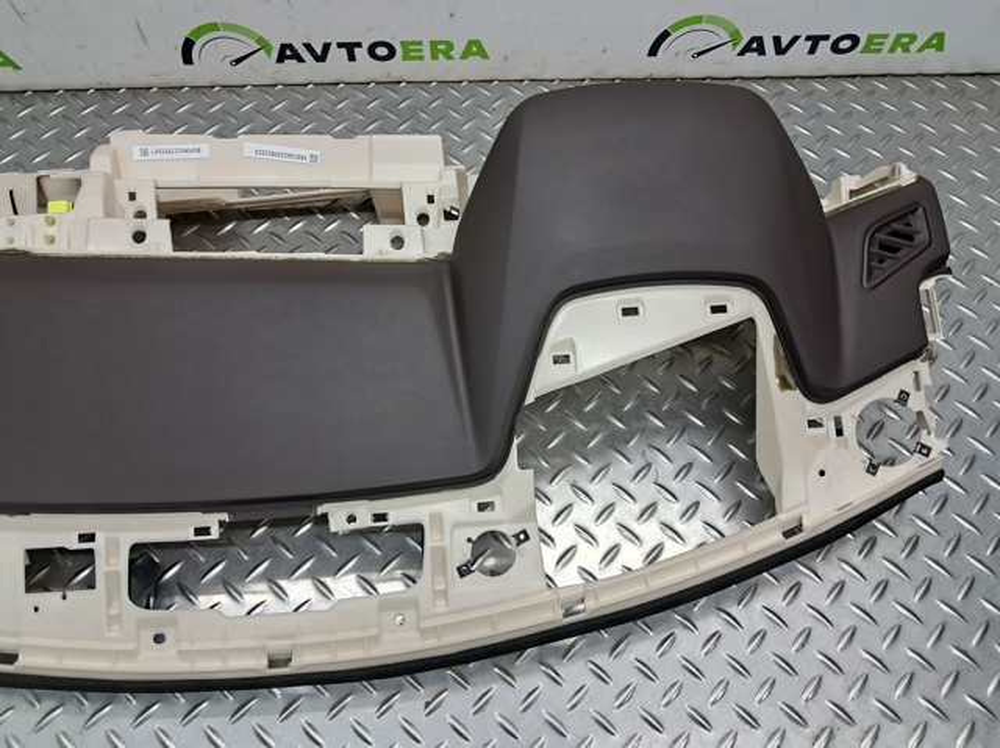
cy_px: 374
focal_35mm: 27
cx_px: 500
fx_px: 779
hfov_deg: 65.4
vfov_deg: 51.3
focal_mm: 4
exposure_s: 1/50
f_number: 1.8
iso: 80
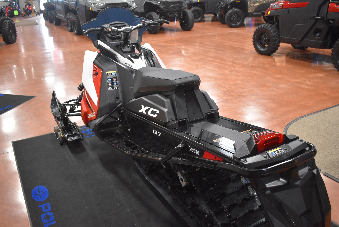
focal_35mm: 33
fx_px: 311
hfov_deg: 57.2
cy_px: 114
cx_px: 170
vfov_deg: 40.0
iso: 2500
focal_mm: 22
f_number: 3.8
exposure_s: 1/125
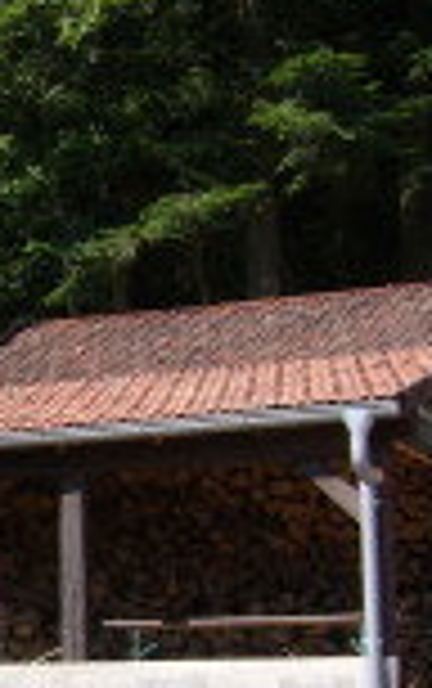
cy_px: 468
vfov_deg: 21.3
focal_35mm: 97
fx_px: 1822
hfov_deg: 13.0
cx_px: -162
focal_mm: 5.8
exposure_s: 1/160
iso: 80
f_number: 5.6
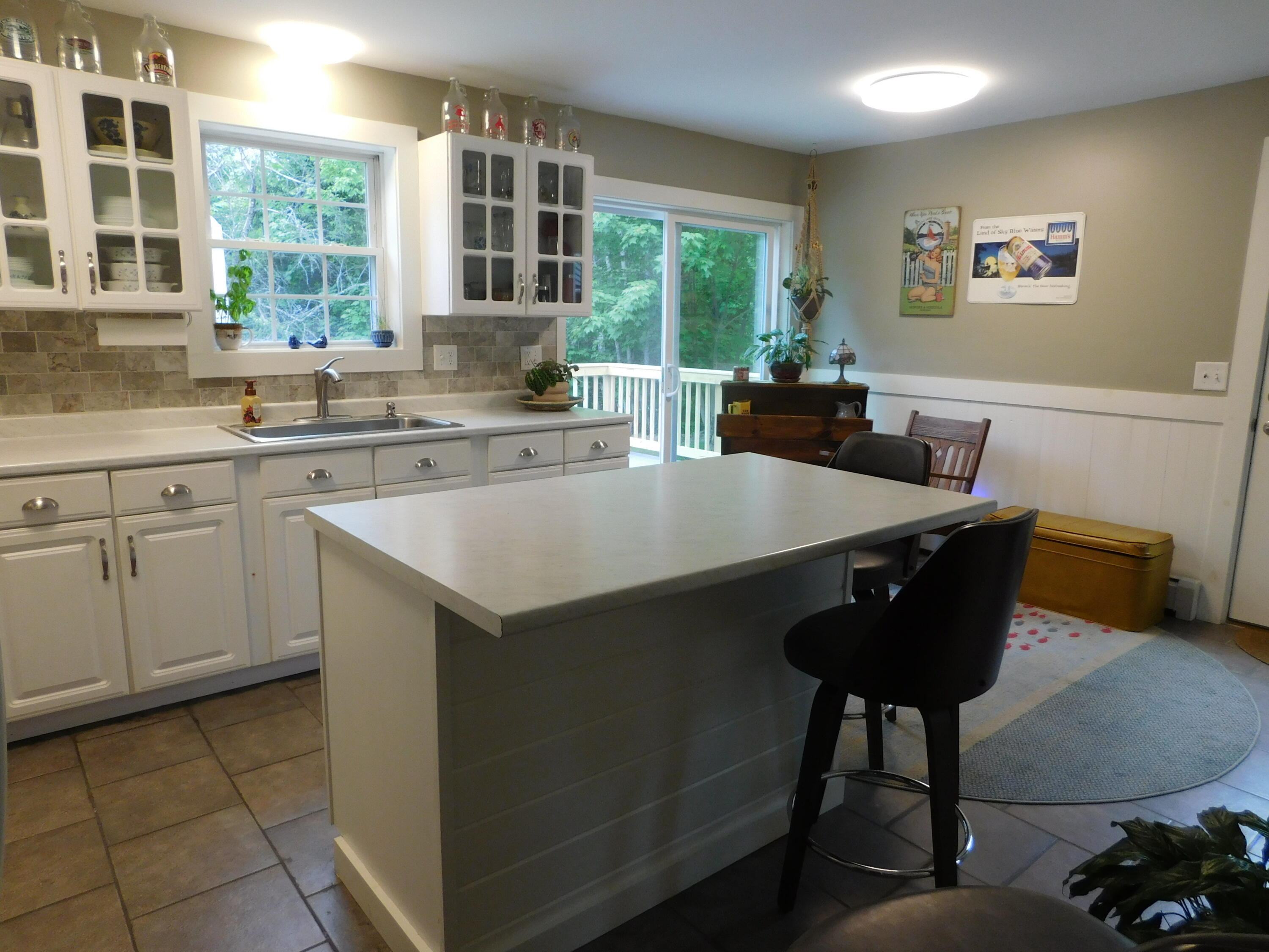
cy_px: 476
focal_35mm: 23
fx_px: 843
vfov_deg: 58.9
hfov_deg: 73.9
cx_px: 634
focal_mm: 4
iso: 160
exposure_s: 1/30
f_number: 3
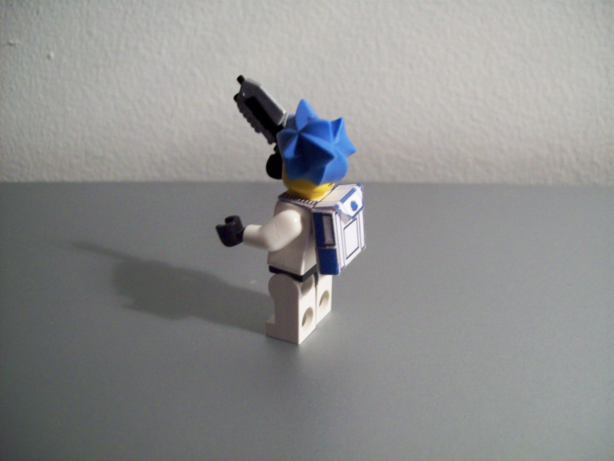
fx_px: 639
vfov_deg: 39.7
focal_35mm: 36
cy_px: 230
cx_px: 307
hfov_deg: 51.4
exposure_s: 1/8
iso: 200
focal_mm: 6
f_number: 2.7
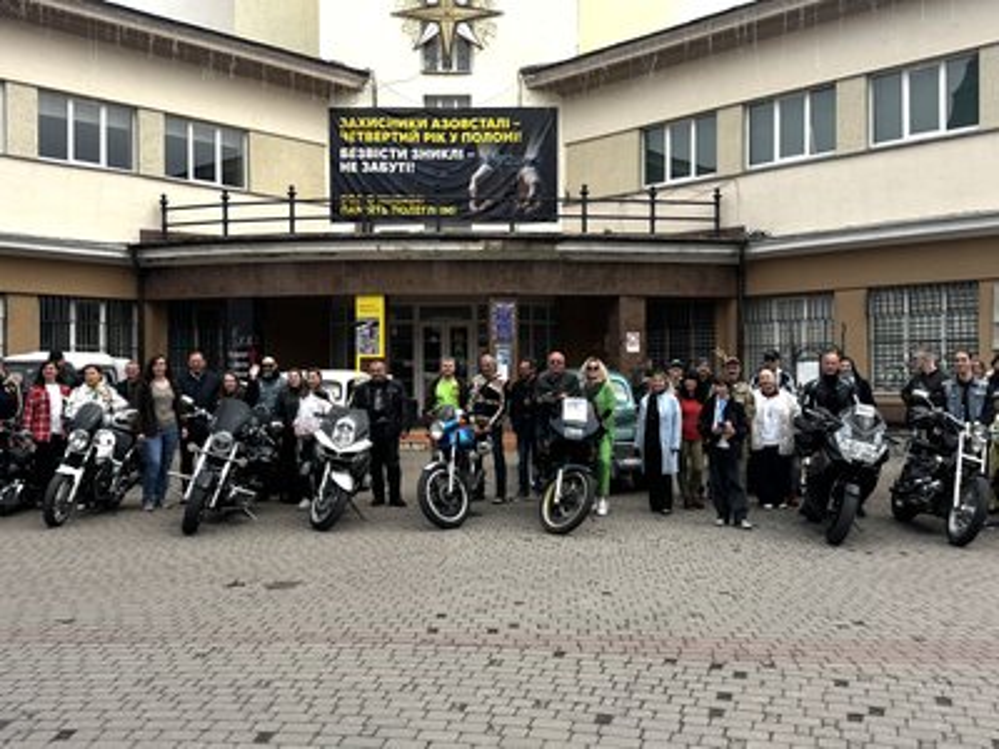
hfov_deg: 52.6
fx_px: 1010
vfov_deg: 40.7
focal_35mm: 35
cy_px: 374
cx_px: 500
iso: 80
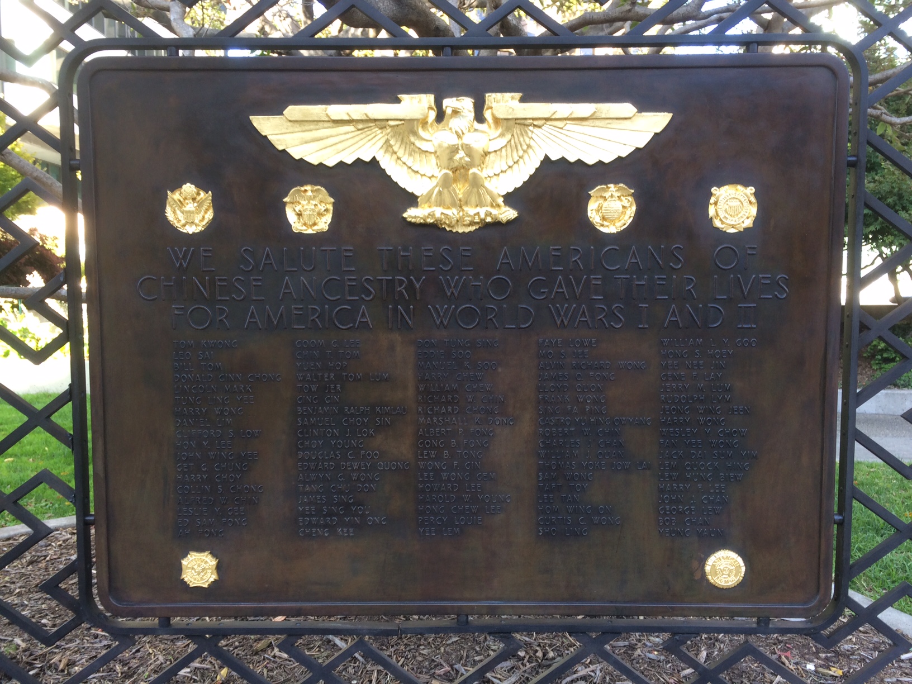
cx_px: 456
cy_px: 342
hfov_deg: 61.7
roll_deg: -0.7
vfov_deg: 48.2
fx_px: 764
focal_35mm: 29
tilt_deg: -6.0
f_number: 2.2
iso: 32
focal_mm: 4.15
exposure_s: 1/40
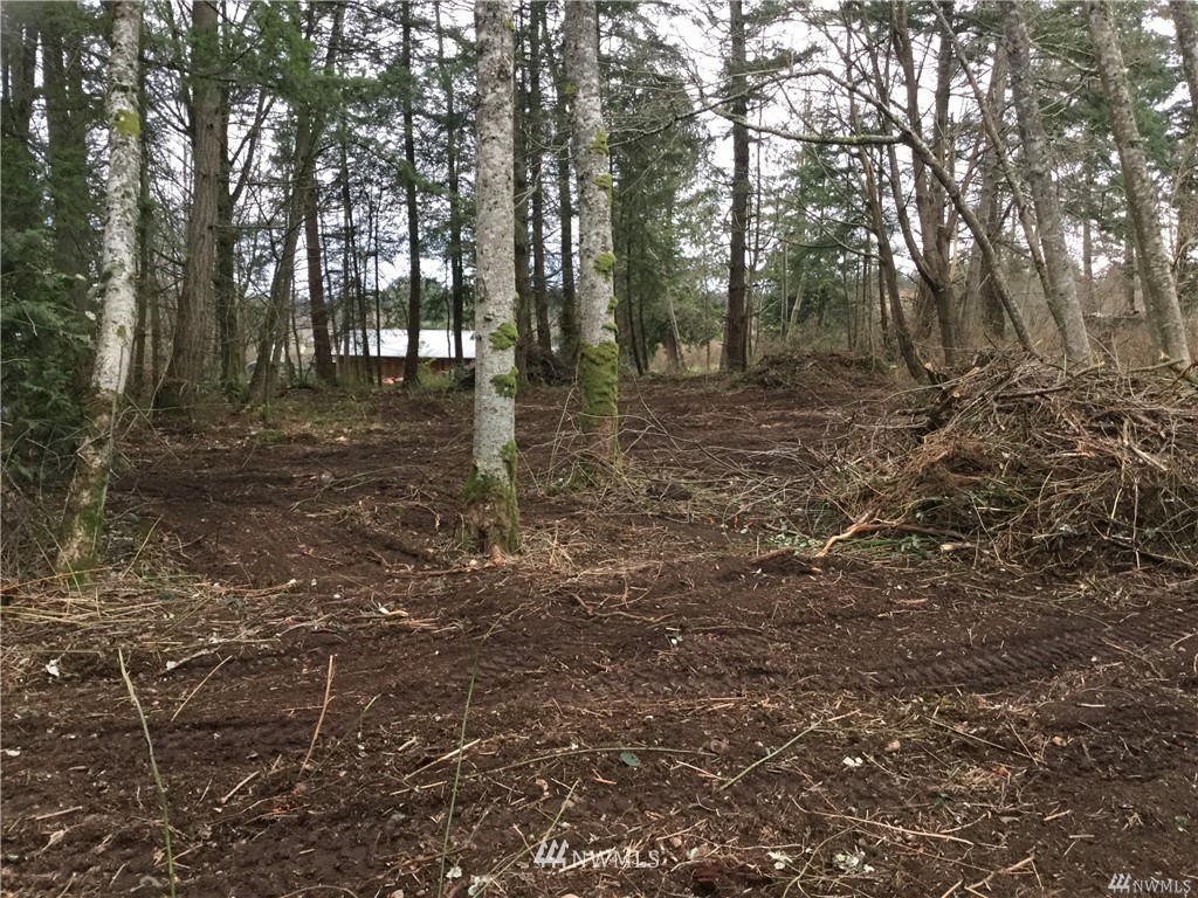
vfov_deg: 45.4
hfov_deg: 58.4
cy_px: 449
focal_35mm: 31
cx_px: 599
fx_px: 1073
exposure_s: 1/30
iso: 40
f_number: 2.4
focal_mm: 3.3
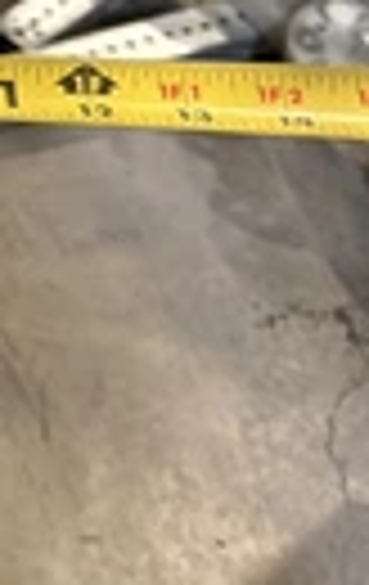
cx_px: -504
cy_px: -54
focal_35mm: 78
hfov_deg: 13.0
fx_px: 1247
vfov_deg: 24.7
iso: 1000
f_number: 1.78
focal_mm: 6.76
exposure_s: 1/40
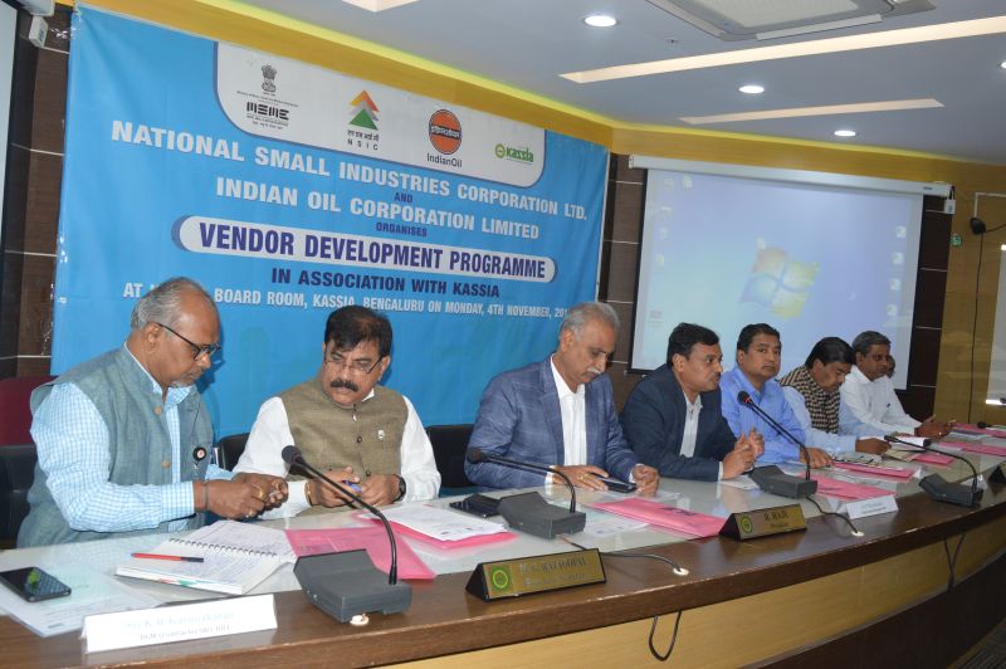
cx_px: 503
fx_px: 880
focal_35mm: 32
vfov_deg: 41.6
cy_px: 334
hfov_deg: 59.5
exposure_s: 1/100
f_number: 5.6
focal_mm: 21
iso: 800
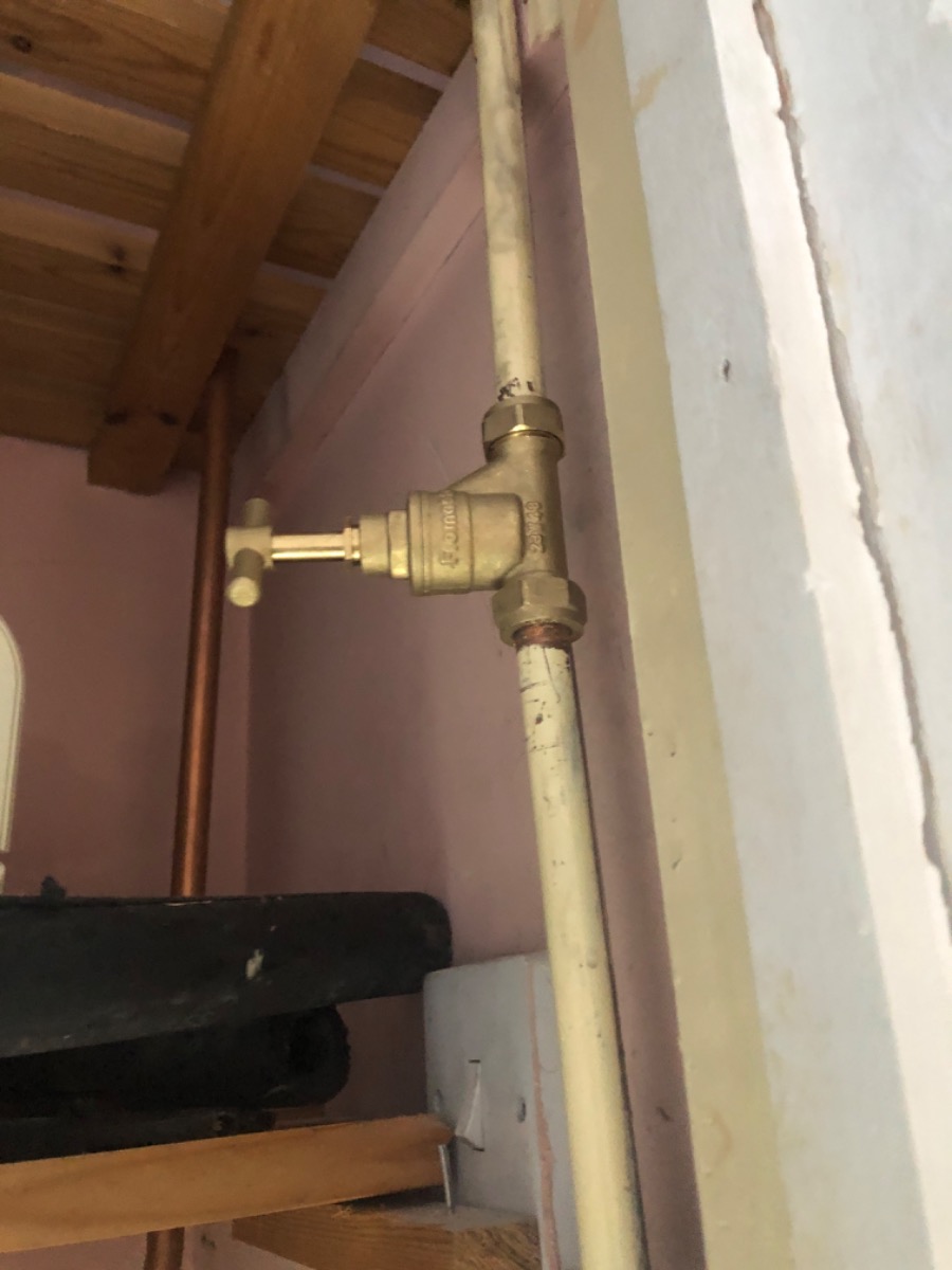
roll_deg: +2.8
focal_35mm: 28
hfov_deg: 49.7
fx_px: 1027
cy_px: 635
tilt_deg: +21.4
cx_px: 476
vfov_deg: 63.4
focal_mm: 3.99
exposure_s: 1/5
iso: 100
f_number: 1.8
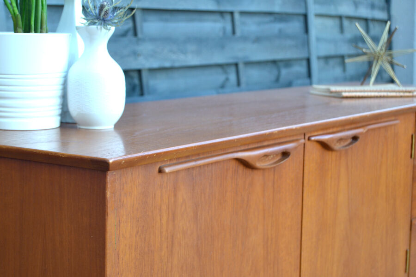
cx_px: 208
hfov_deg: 27.0
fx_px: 867
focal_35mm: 75
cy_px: 138
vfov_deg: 18.2
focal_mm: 50
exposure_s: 1/80
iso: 400
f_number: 5.6
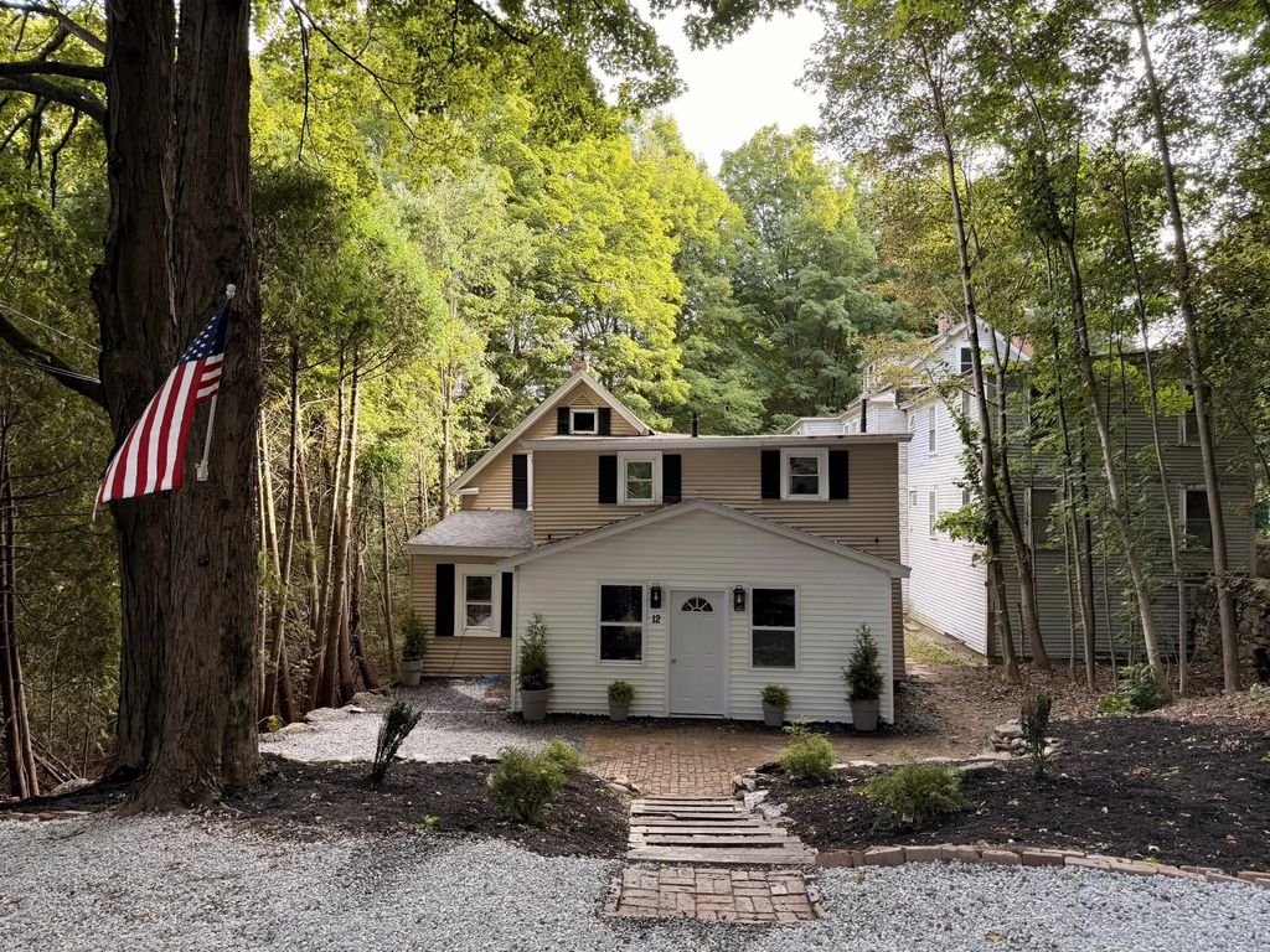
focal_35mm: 24
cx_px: 635
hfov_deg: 71.6
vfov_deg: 56.8
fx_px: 881
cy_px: 476
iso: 100
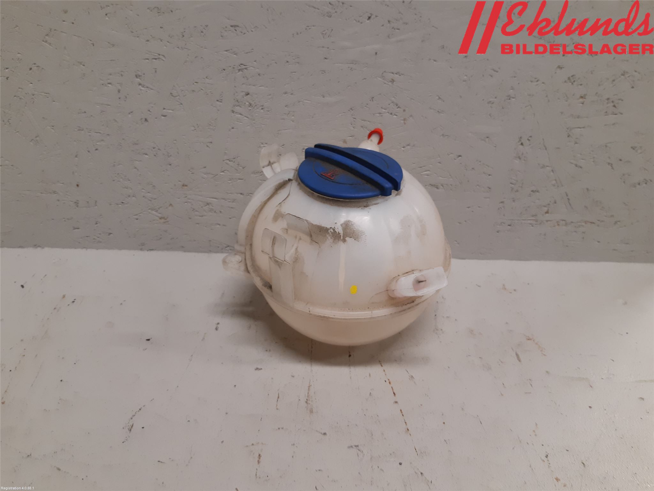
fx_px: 491
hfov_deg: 67.3
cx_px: 327
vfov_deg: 53.1
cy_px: 246
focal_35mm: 26
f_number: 1.7
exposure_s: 1/50
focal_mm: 3.93
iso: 125
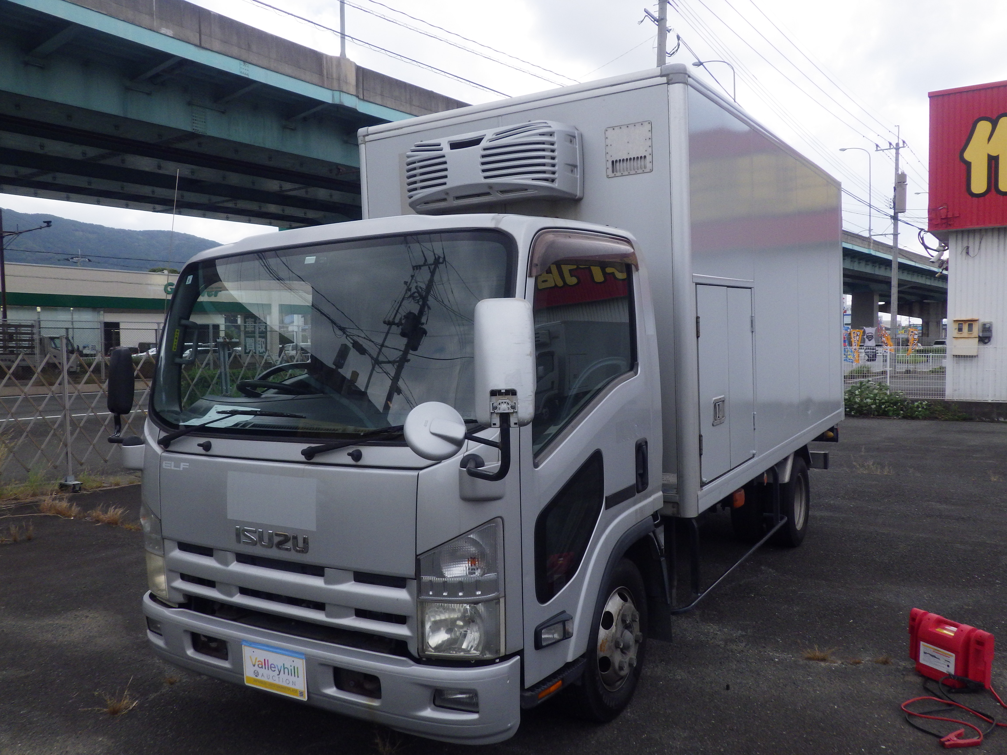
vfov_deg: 49.7
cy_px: 378
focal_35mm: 28
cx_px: 504
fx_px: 815
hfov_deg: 63.4
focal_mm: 5
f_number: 4.2
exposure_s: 1/800
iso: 250
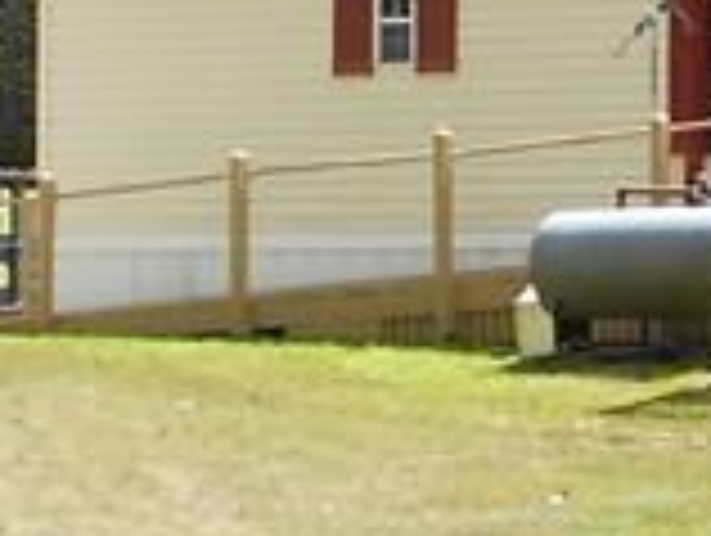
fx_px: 3456
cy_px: 347
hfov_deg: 10.7
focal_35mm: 168
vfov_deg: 8.9
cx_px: 1426
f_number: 3.2
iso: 80
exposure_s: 1/320
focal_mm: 4.6
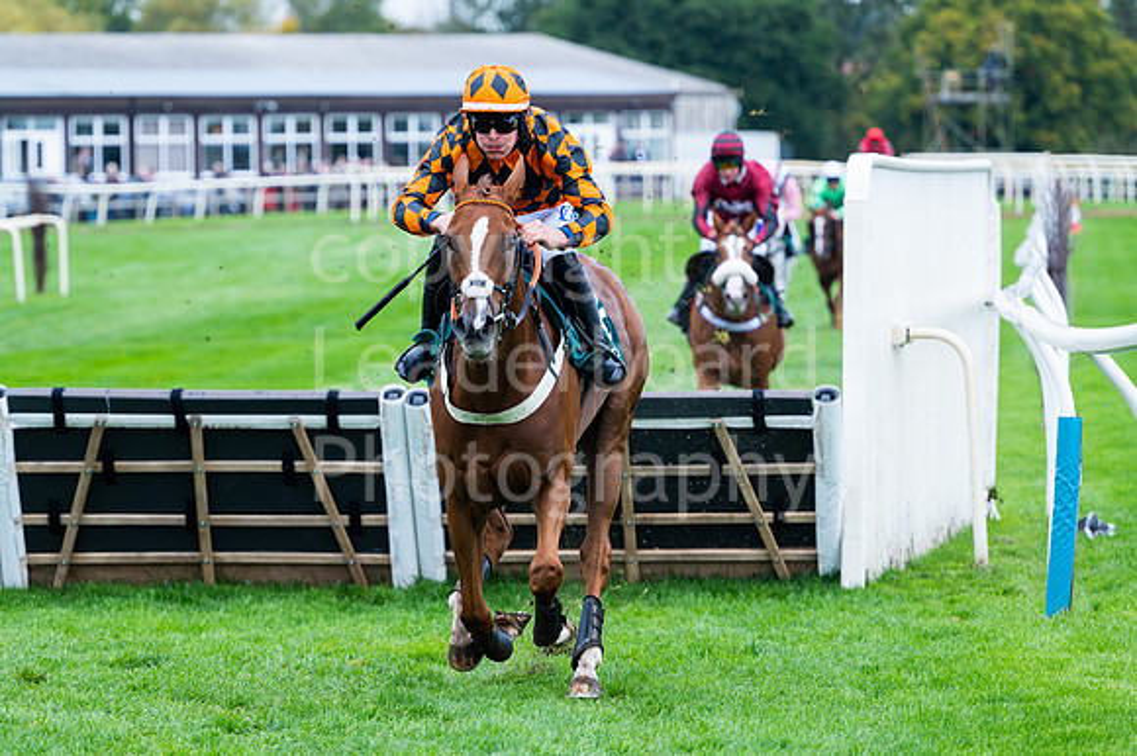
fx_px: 5803
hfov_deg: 11.2
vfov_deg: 7.5
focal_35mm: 184
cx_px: 539
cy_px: 348
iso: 500
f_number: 4
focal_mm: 170
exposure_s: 1/1600
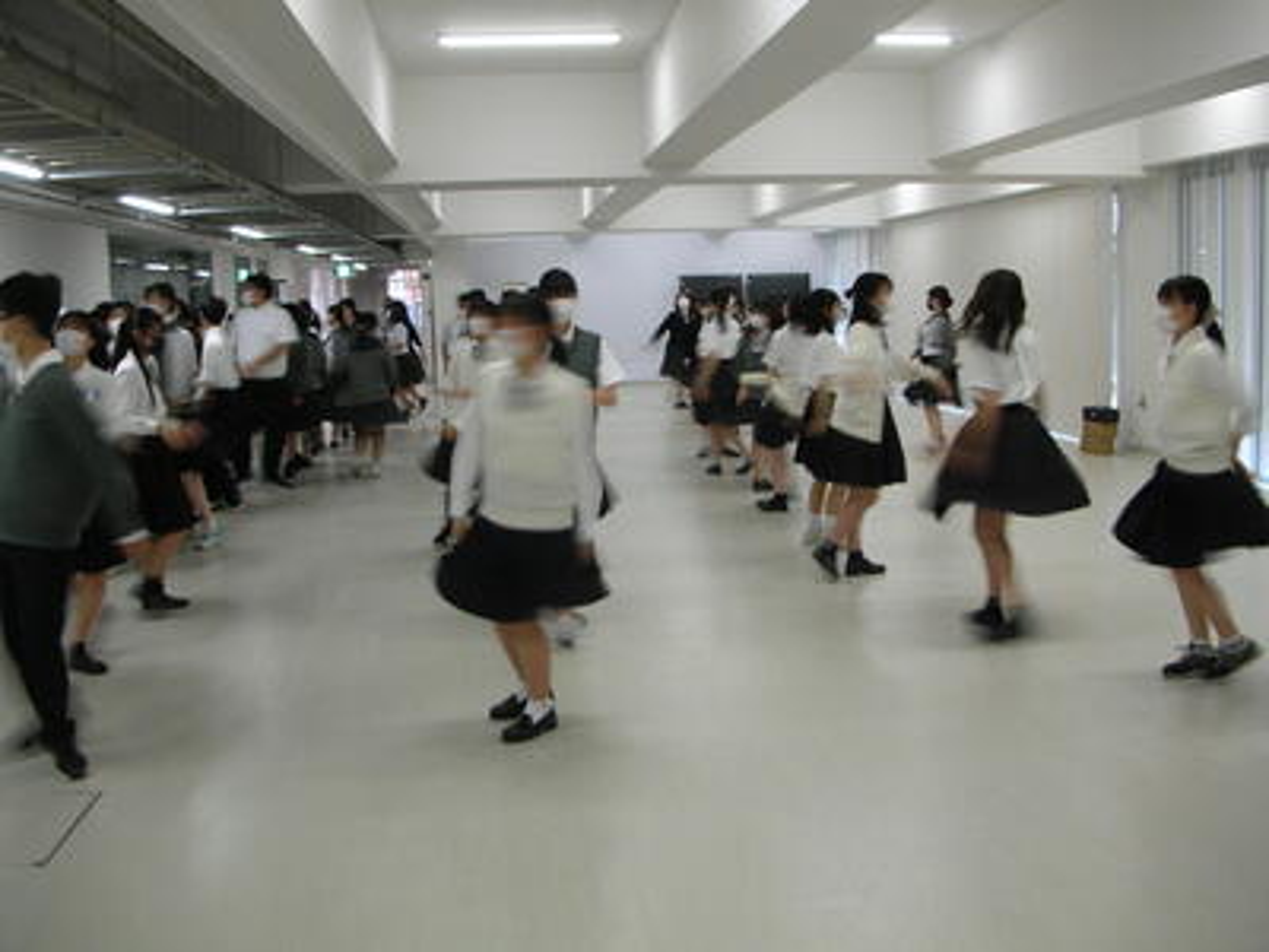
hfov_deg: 52.6
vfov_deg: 40.7
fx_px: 1283
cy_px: 476
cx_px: 634
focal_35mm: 35
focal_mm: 5.8
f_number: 2.8
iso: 50
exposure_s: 1/10.4
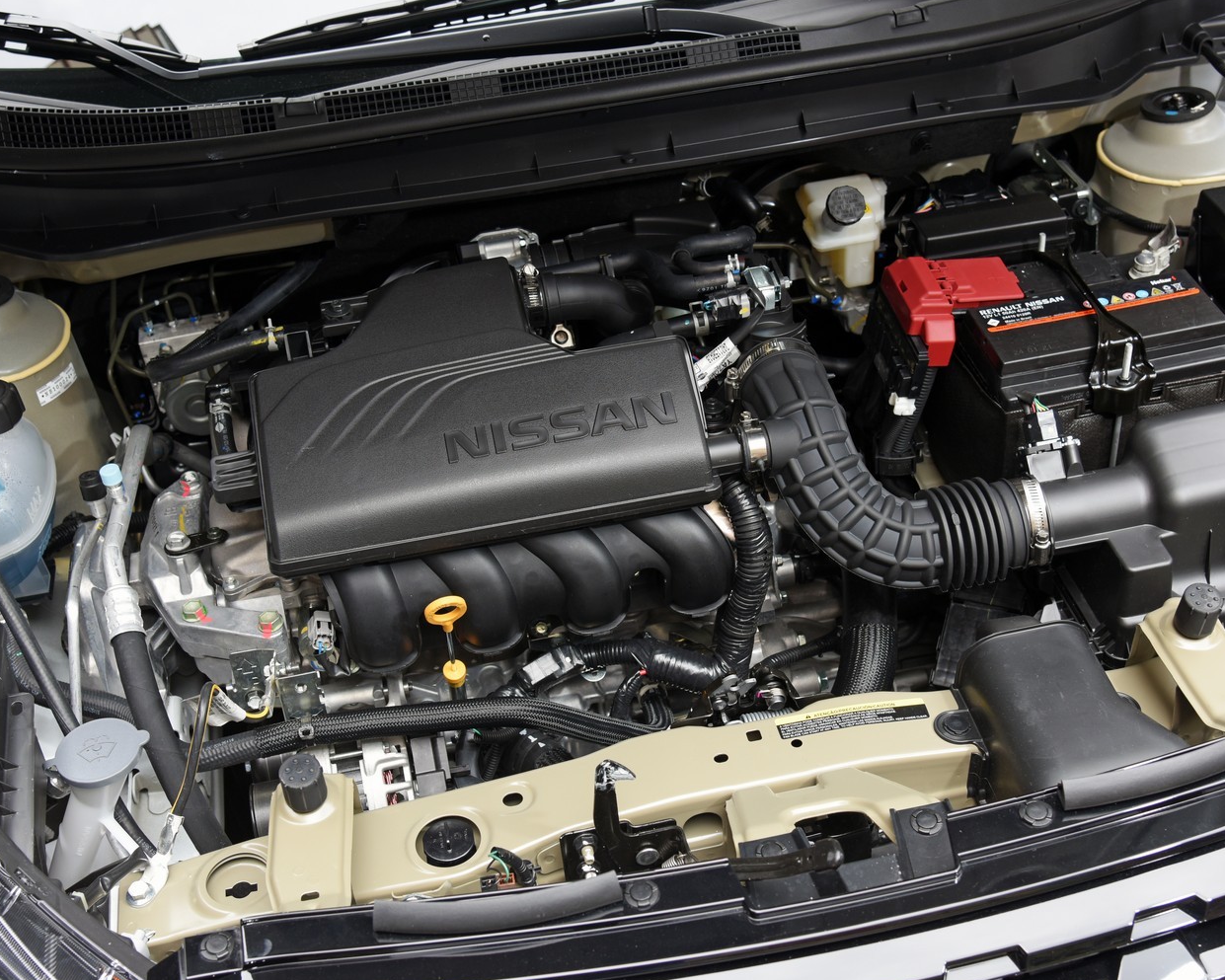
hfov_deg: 40.3
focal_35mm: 46
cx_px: 611
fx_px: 1668
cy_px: 476
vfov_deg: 32.7
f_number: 5.6
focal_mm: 38
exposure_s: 1/80
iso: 400
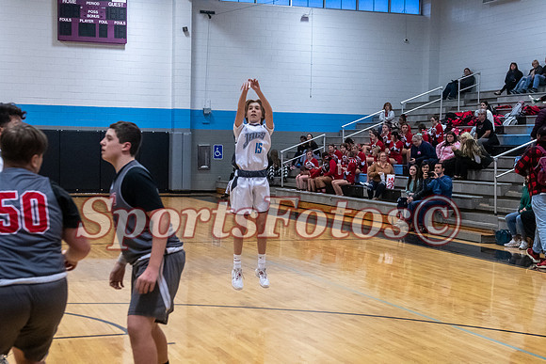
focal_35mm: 63
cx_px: 273
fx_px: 956
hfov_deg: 31.9
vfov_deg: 21.6
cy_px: 182
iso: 4000
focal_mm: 42
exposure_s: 1/500
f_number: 4
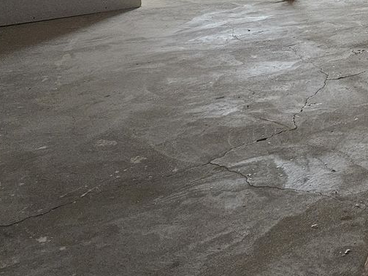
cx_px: 481
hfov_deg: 23.5
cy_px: -42
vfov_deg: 19.2
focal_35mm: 73
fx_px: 776
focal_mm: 5.4
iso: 800
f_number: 1.8
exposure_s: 1/170
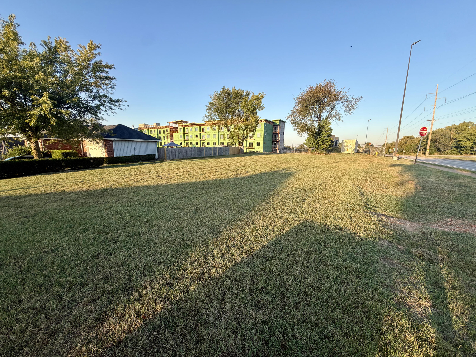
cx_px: 238
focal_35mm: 14
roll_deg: -0.4
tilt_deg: -8.5
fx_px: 193
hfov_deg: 102.1
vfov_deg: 85.7
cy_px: 178
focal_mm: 2.22
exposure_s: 1/502
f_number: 2.2
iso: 50
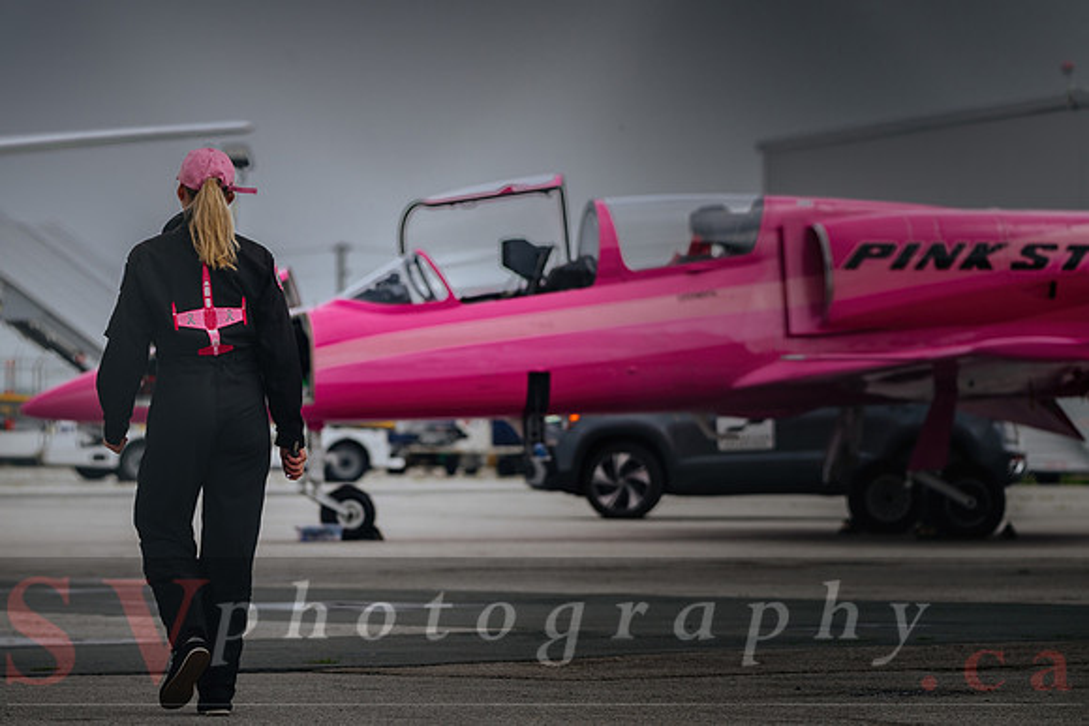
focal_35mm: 243
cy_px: 376
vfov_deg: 5.7
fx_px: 7342
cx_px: 460
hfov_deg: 8.5
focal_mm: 210
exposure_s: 1/500
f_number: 5.6
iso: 500
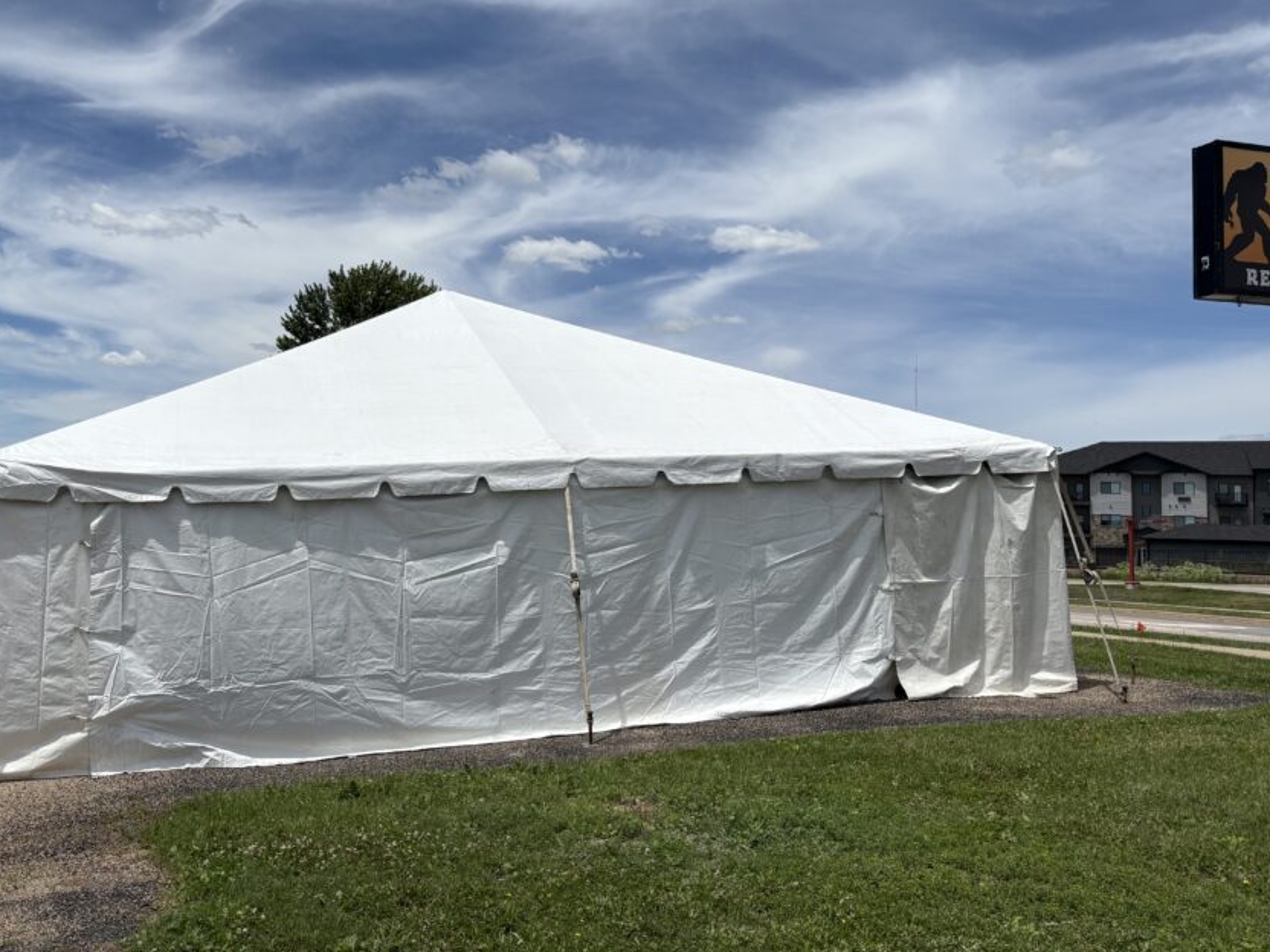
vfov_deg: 44.1
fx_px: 1174
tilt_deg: +5.0
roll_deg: -1.9
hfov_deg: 56.4
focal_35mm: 32
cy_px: 427
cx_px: 505
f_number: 1.6
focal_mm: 5.96
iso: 50
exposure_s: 1/7813
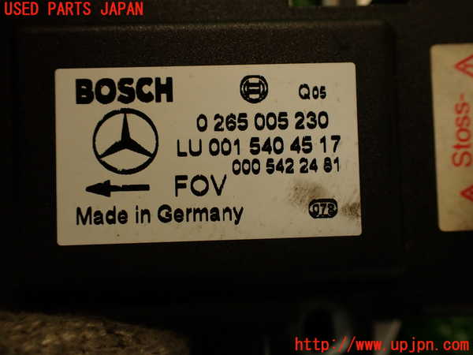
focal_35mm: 32
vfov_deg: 44.2
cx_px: 236
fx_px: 437
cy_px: 178
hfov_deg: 56.8
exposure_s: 1/60
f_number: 2.4
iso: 200
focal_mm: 5.79
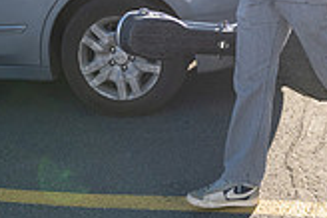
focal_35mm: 85
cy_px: -25
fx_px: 771
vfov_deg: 15.6
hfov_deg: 23.8
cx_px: 233
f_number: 2.8
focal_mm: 24
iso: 200
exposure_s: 1/3200
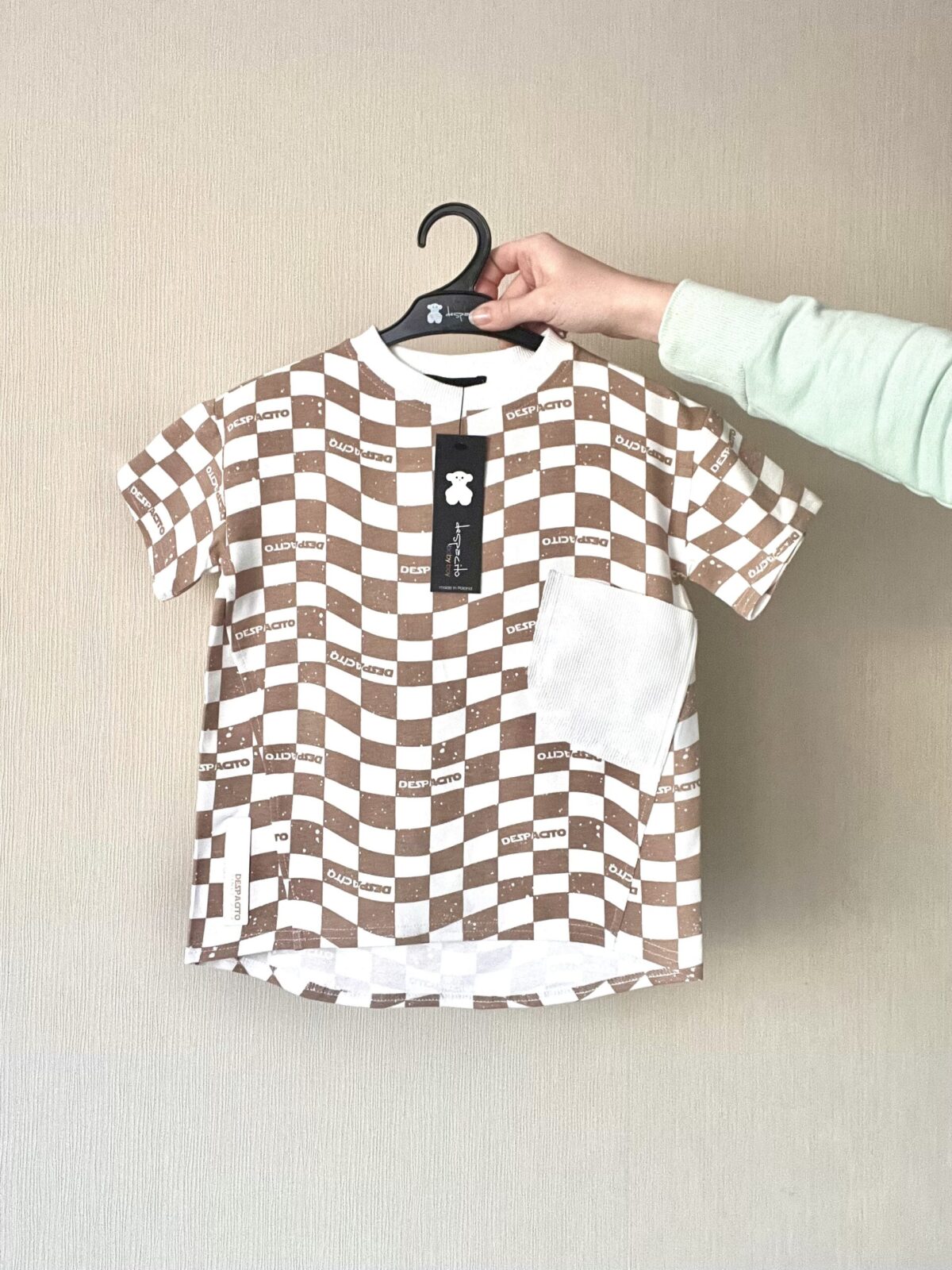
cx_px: 476
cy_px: 635
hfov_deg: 46.8
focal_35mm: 30
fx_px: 1100
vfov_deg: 60.0
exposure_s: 1/60
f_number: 2.2
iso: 160
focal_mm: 2.71
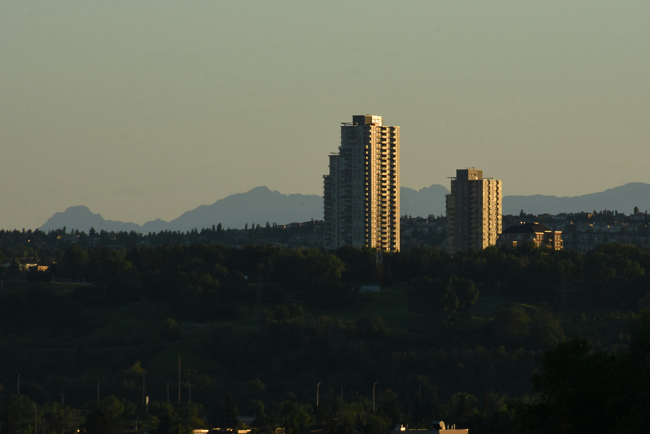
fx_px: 8830
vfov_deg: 2.8
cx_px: 414
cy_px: 211
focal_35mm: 489
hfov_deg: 4.2
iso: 200
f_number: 16
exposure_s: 1/100
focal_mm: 250
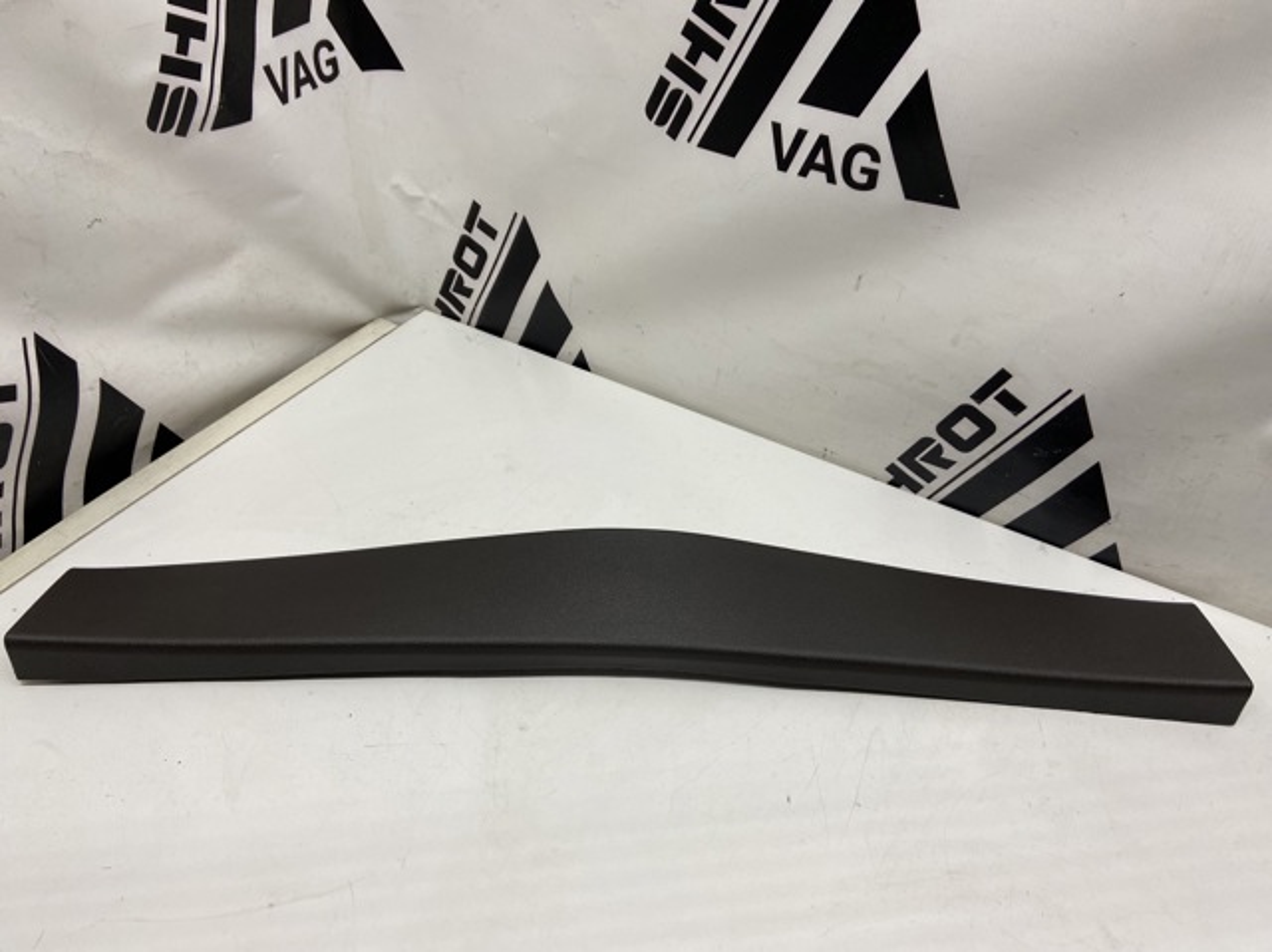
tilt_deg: -42.2
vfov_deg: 53.0
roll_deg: -2.2
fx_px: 955
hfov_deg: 67.3
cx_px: 636
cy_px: 476
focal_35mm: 26
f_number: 1.8
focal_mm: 4.25
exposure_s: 1/100
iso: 80
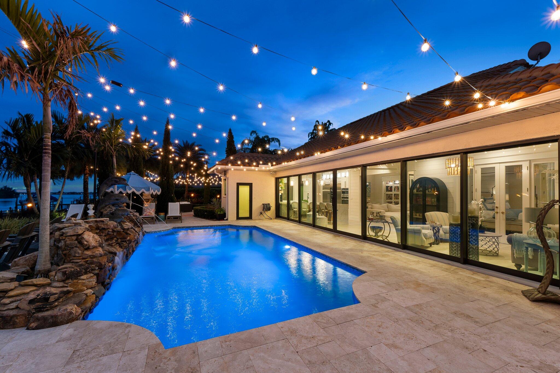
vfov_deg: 77.3
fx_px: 233
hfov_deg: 100.4
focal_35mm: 15
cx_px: 280
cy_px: 186
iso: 160
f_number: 8
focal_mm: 10
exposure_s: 3.2
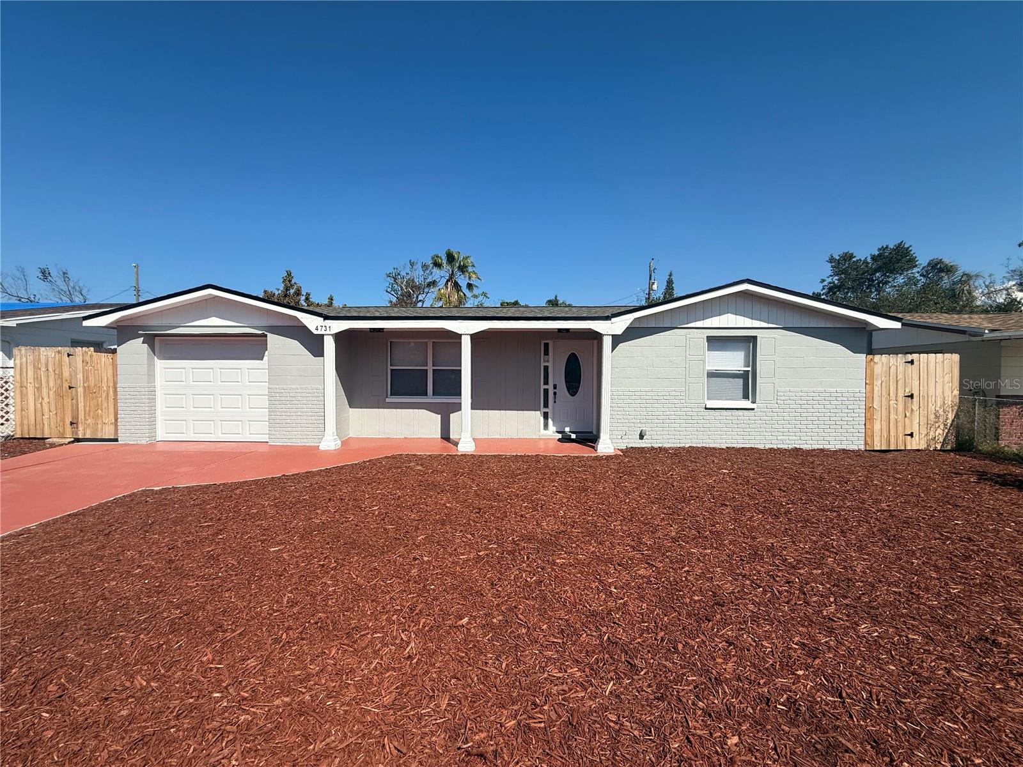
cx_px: 512
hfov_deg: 102.1
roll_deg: -0.4
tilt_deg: -1.1
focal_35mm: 14
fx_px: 414
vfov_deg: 85.7
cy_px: 384
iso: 50
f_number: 2.2
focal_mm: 2.22
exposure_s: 1/3460
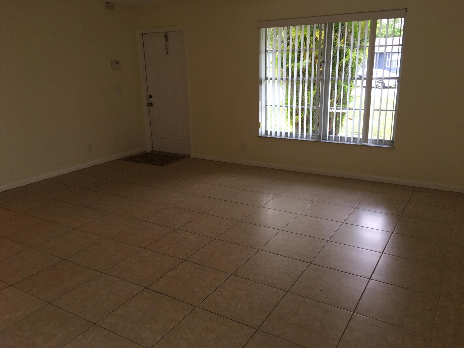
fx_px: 389
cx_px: 232
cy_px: 174
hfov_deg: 61.7
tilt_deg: -15.1
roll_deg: +1.6
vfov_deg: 48.2
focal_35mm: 29
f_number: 2.2
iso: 40
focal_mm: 4.15
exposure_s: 1/15
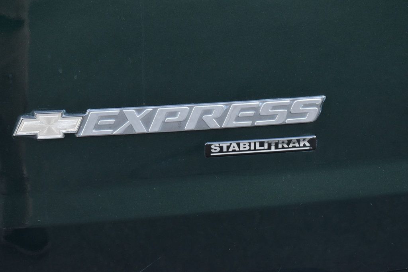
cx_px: 204
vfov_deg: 16.5
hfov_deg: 24.6
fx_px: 935
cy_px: 136
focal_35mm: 82
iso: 1100
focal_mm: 55
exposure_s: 1/15
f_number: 6.3
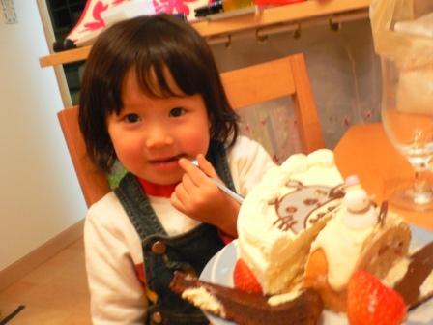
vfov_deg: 40.7
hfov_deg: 52.6
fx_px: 438
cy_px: 162
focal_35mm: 35
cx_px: 216
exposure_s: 1/8
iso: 200
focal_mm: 5.8
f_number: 2.8
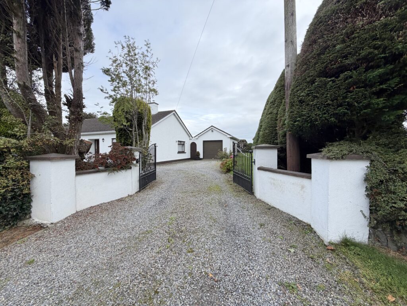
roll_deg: -0.6
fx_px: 165
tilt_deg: -0.7
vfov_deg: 85.7
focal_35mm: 14
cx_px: 204
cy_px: 153
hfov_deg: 102.1
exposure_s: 1/502
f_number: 2.2
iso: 40
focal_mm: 2.22
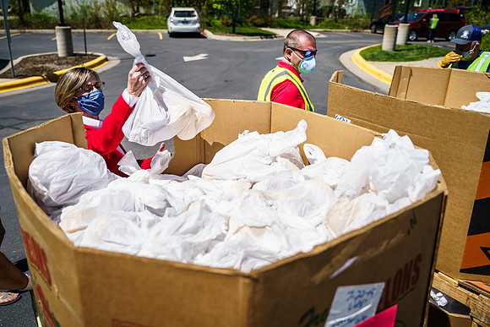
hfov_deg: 59.3
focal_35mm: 32
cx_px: 242
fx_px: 430
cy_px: 163
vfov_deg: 41.6
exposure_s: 1/5000
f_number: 2.8
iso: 200
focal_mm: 31
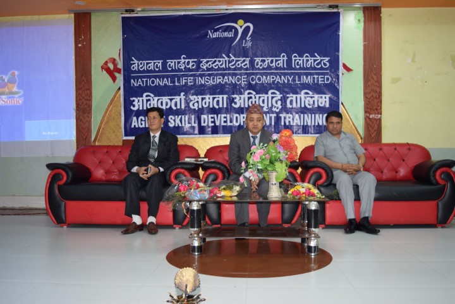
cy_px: 152
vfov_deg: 36.9
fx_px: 455
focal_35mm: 36
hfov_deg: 53.1
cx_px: 228
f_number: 4.5
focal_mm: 24
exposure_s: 1/80
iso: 800
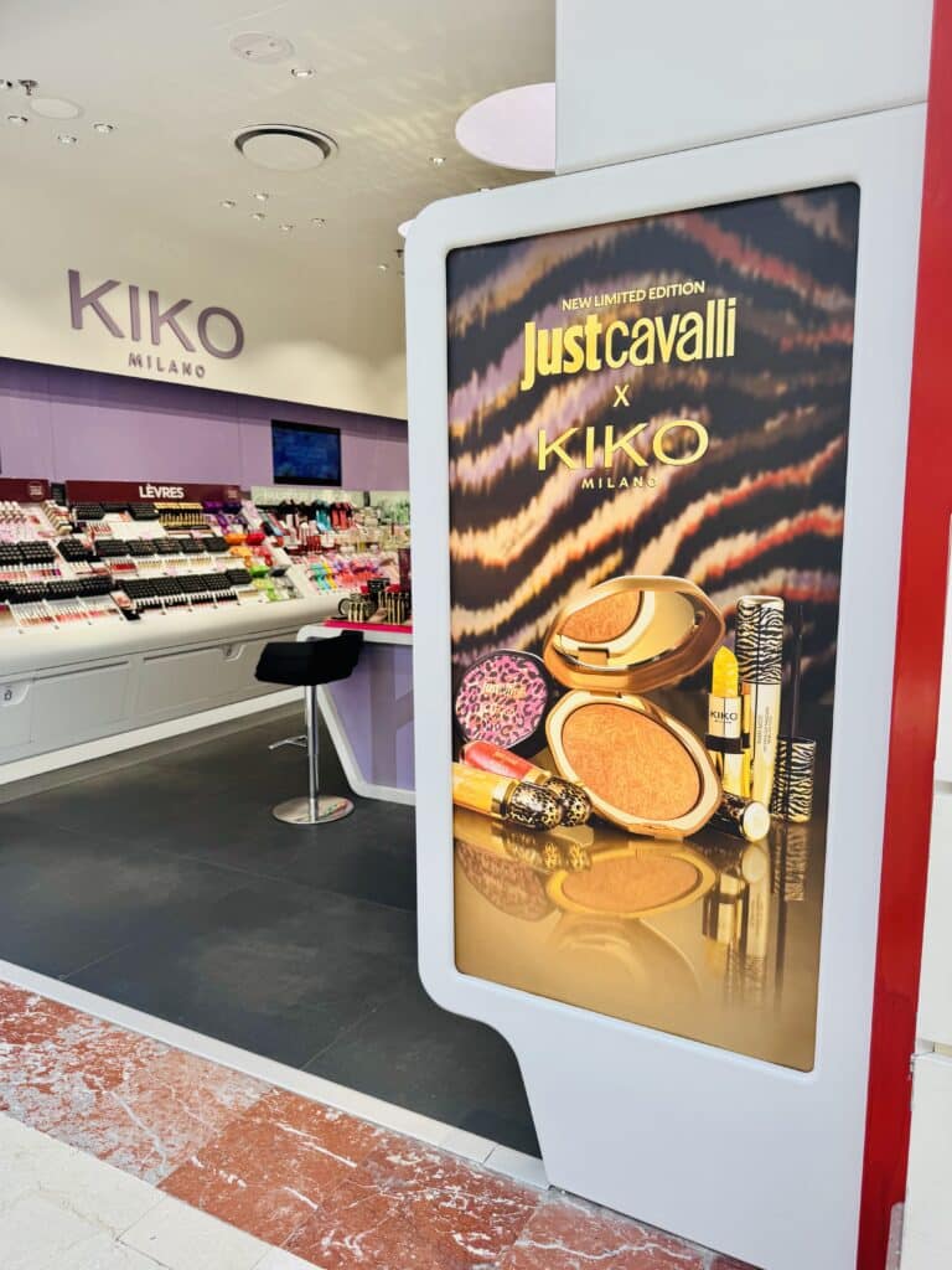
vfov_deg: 71.6
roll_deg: +0.2
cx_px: 476
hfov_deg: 56.8
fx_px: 880
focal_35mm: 24
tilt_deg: -8.0
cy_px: 635
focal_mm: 6.76
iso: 64
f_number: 1.78
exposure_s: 1/235
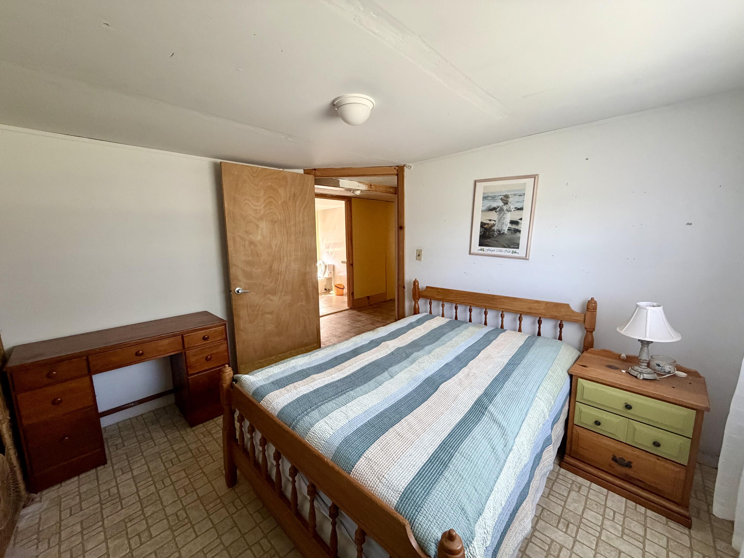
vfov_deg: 85.7
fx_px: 301
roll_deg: +1.5
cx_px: 372
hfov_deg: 102.1
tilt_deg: -6.9
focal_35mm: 14
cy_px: 279
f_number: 2.2
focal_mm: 2.22
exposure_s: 1/60
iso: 400
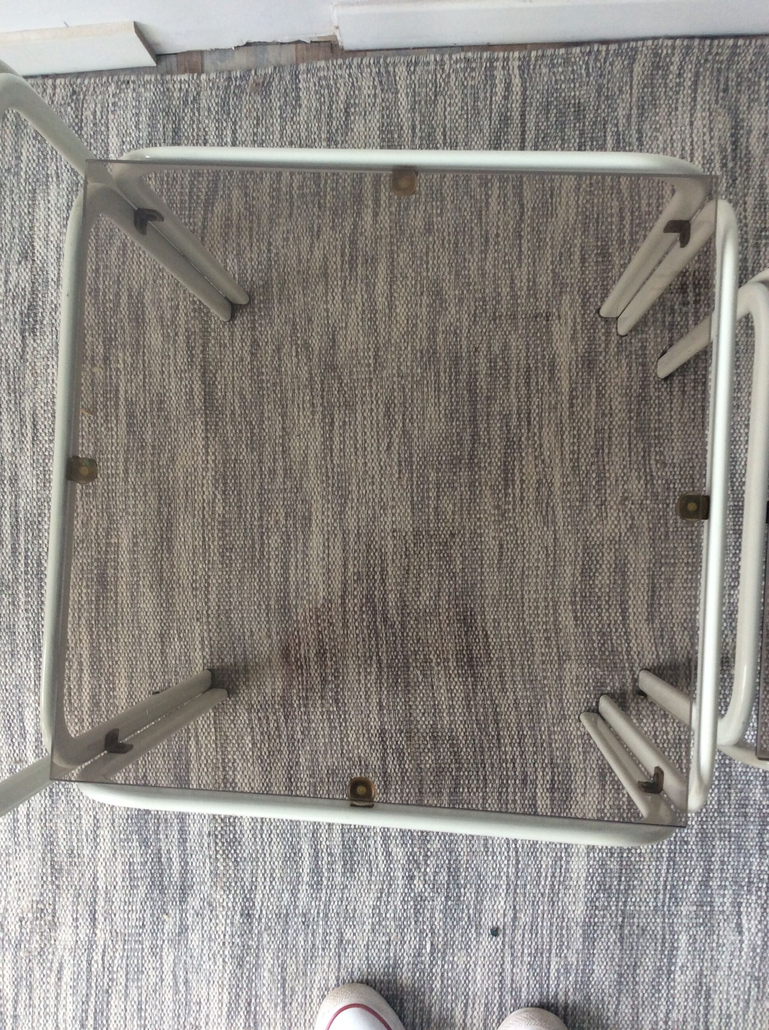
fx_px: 950
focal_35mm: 32
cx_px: 384
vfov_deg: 56.9
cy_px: 515
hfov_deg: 44.1
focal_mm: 3.3
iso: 40
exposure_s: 1/33
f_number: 2.4
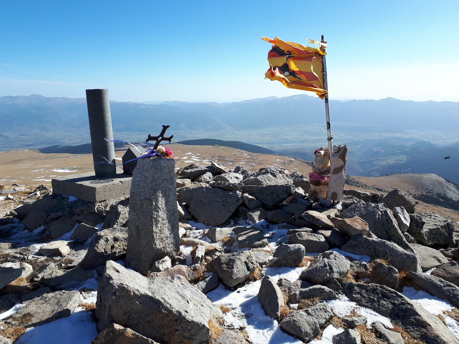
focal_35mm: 27
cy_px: 172
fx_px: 358
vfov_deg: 51.4
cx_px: 230
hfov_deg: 65.3
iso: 40
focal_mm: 3.6
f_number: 1.9
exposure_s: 1/1304
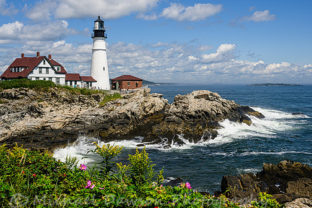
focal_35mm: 39
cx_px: 139
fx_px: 334
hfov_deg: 49.9
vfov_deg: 34.6
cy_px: 99
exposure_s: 1/160
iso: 64
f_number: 11
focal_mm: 33.5
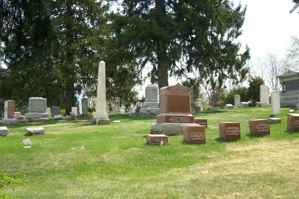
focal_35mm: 52
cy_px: 100
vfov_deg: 25.7
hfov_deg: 37.9
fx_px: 436
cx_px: 150
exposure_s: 1/100
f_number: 10
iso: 100
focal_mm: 35
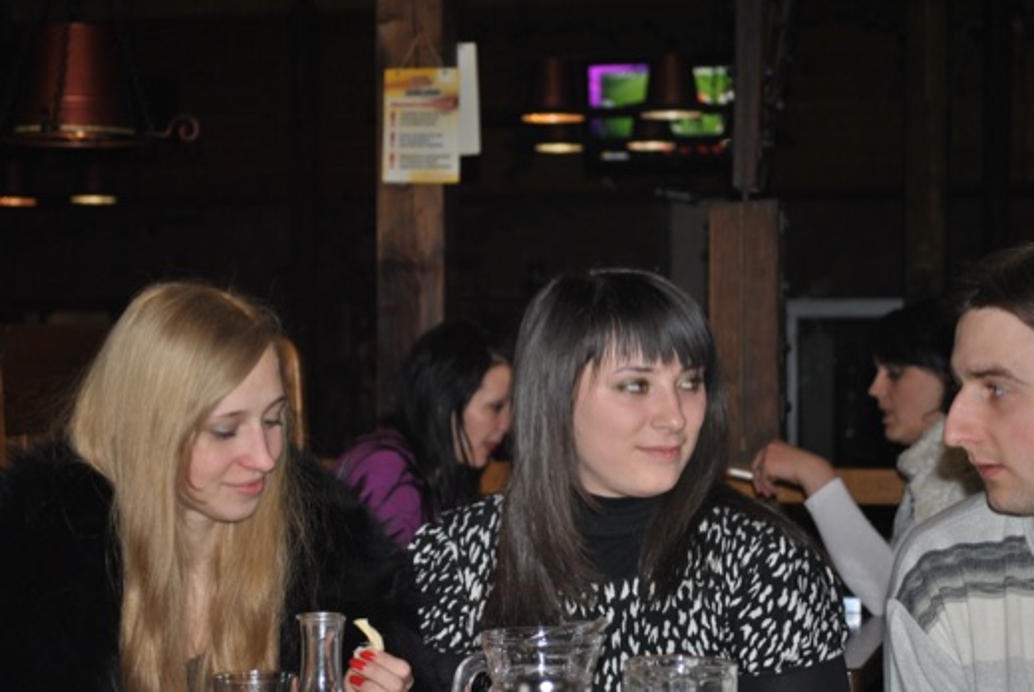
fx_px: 2372
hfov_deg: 24.6
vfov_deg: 16.6
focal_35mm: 82
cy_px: 346
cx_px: 517
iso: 200
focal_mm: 55
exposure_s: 1/60
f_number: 5.6
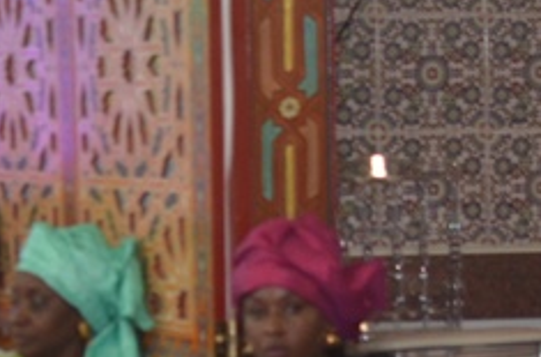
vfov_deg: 5.9
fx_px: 3433
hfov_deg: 8.6
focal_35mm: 229
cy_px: 352
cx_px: -483
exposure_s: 1/60
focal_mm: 35
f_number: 2.8
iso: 640
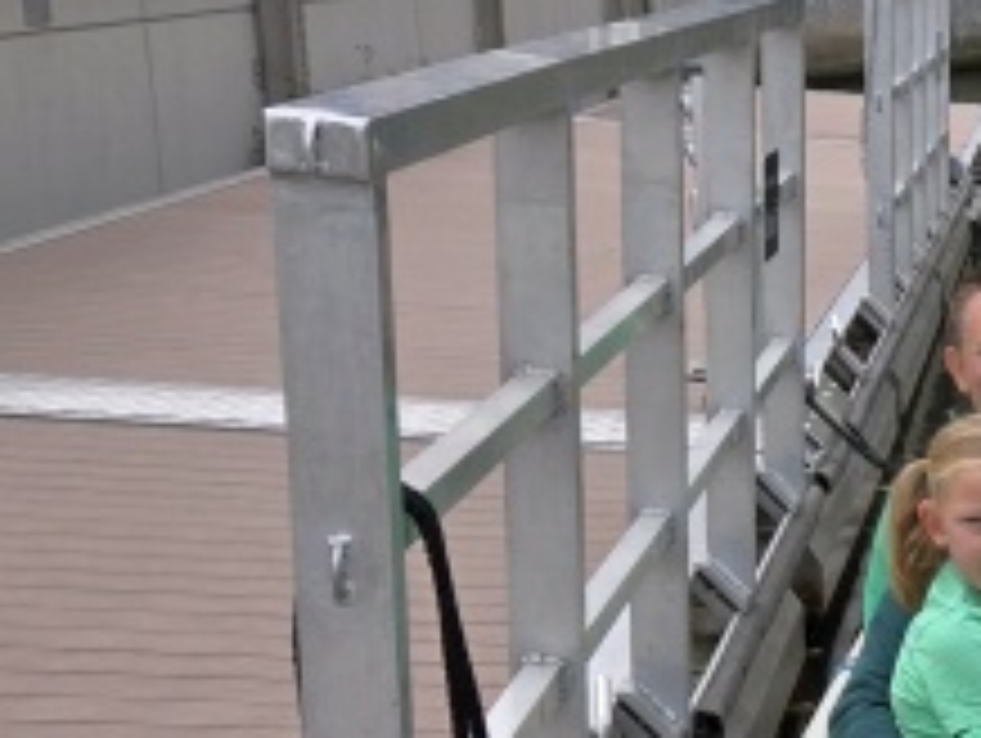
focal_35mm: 108
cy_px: 1107
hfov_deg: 15.0
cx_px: 1935
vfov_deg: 13.0
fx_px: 3064
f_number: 1.8
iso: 25
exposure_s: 1/963
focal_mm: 5.4
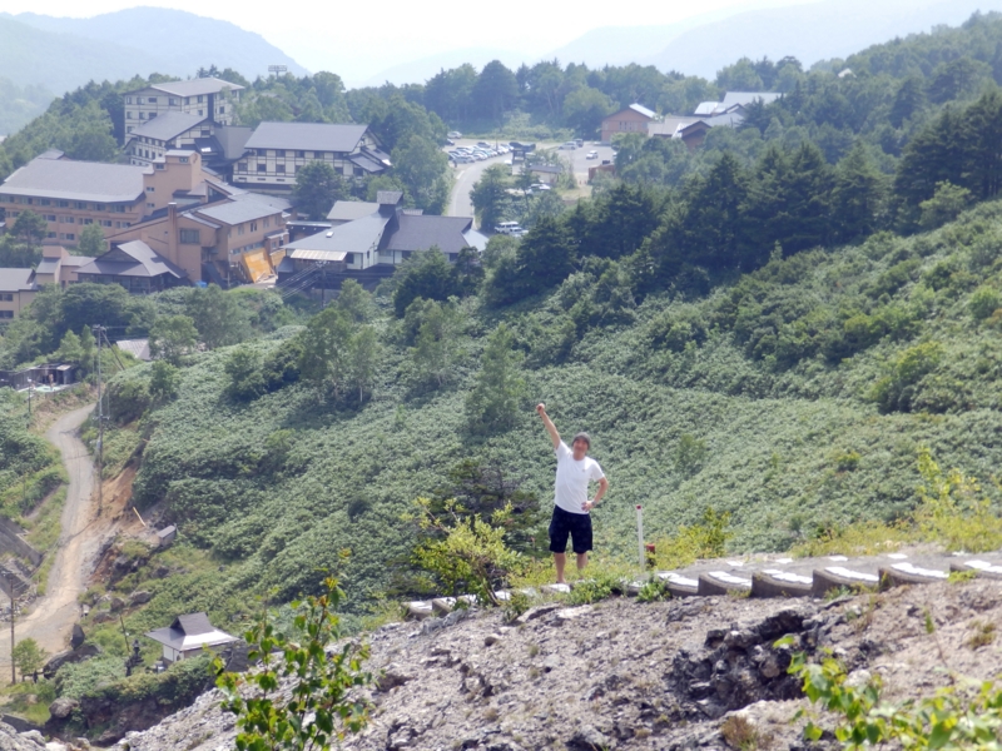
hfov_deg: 25.7
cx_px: 501
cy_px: 376
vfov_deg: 19.4
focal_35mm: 76
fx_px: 2200
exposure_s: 1/250
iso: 80
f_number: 4.8
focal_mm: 13.6
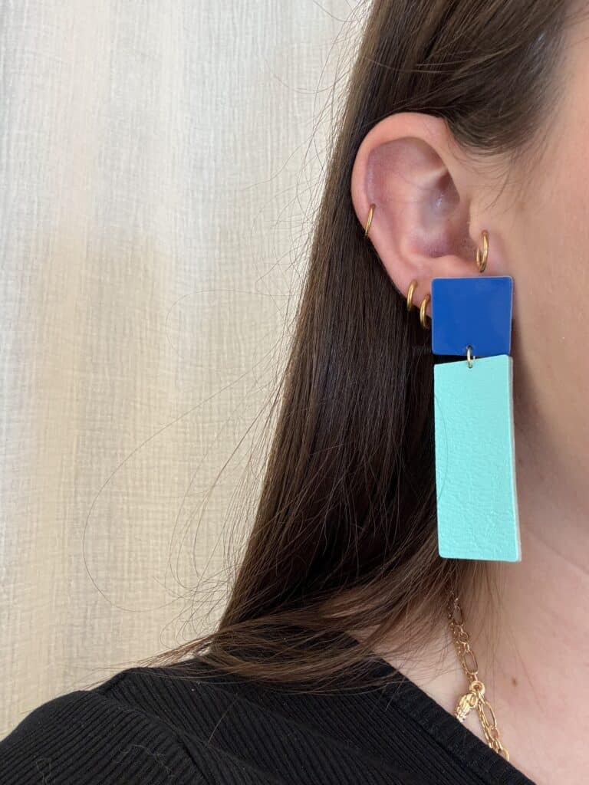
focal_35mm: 30
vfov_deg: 60.0
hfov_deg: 46.8
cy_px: 392
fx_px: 681
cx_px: 294
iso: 80
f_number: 1.9
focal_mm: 2.69
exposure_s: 1/50
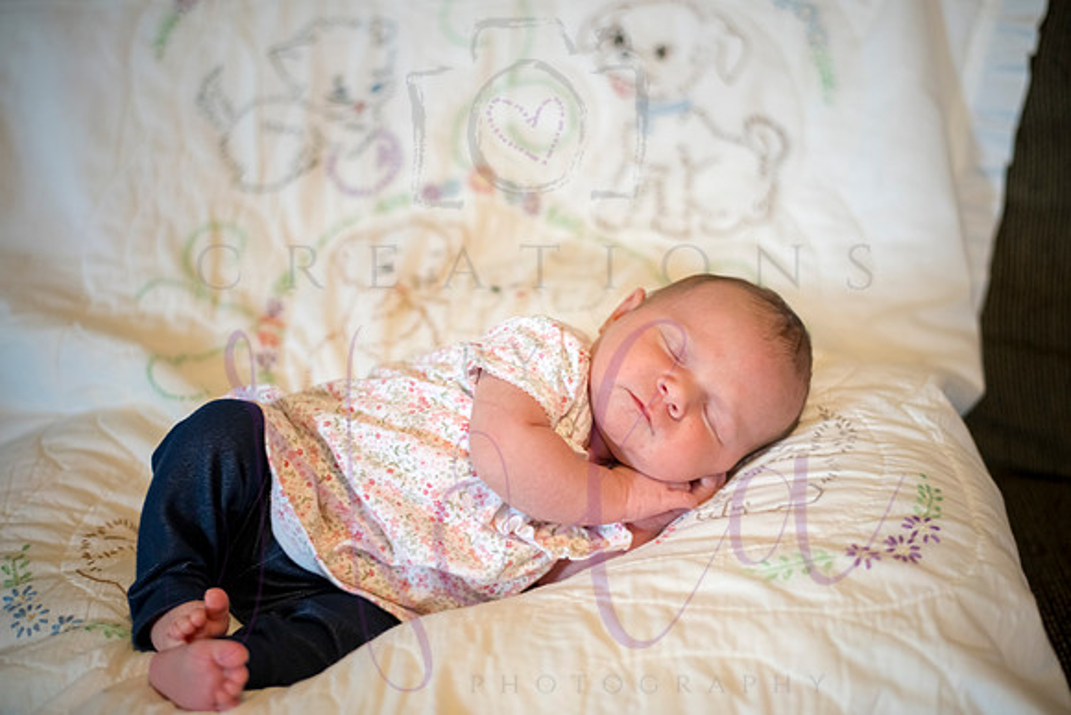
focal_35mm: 50
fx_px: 1488
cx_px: 536
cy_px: 358
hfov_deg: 39.6
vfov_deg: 27.0
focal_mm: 50
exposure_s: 1/100
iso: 800
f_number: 2.2
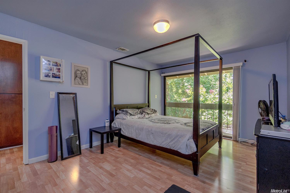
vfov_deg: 77.3
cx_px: 145
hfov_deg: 100.4
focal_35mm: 15
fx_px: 121
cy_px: 96
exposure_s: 1/10
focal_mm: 10
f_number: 5
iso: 50
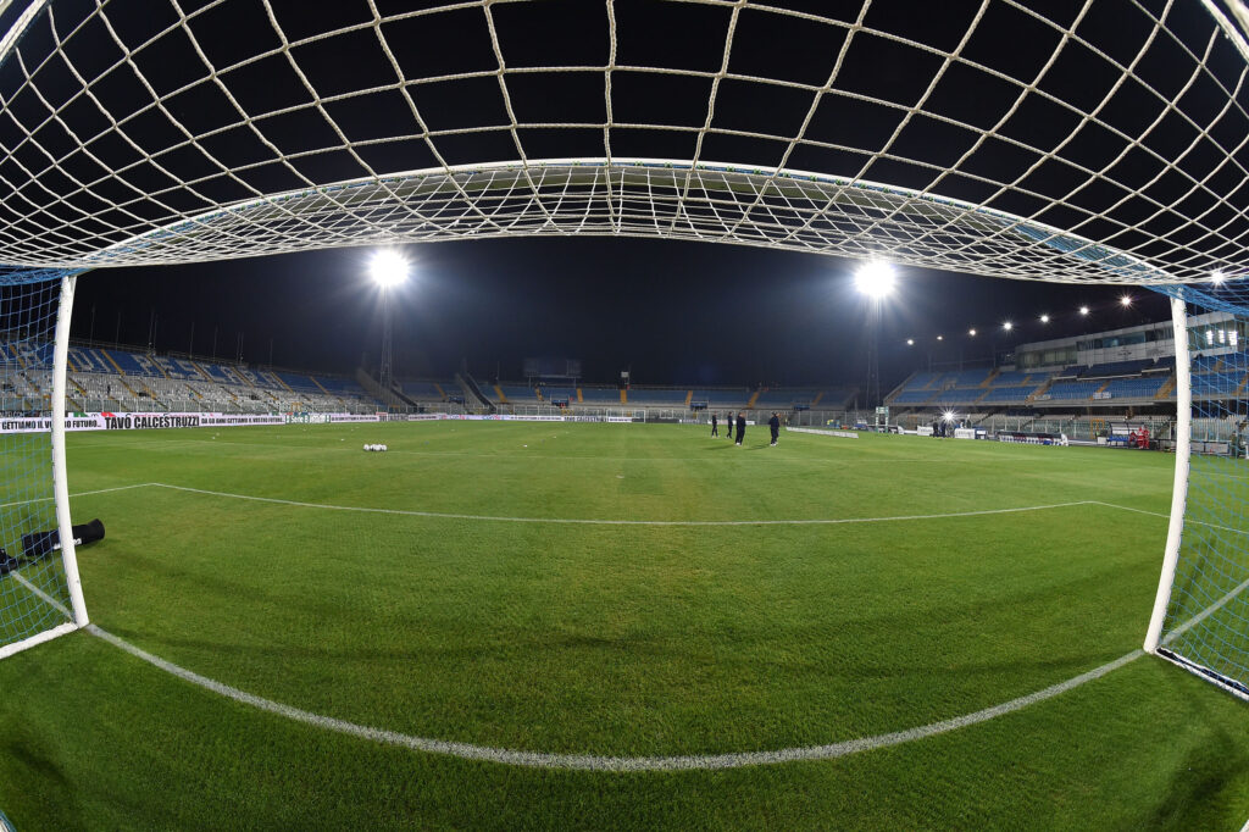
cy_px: 416
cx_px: 624
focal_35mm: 16
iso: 4000
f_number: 10
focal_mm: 16
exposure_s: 1/320
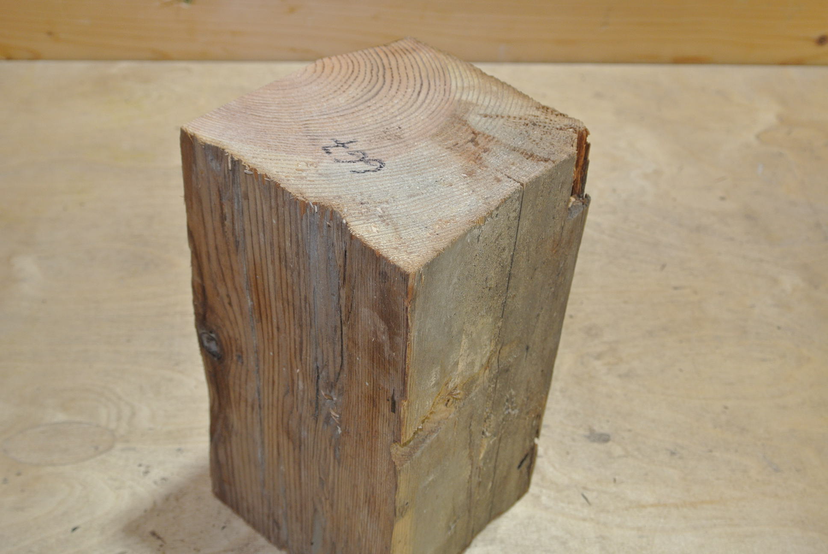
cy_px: 277
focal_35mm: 51
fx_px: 1174
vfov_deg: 26.6
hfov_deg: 38.8
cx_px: 414
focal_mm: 18.9
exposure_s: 1/60
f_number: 4.8
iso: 250
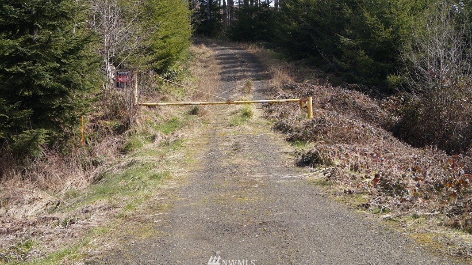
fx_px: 601
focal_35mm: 48
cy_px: 118
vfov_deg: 24.9
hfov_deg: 42.9
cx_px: 232
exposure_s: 1/160
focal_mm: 30
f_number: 6.3
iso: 100
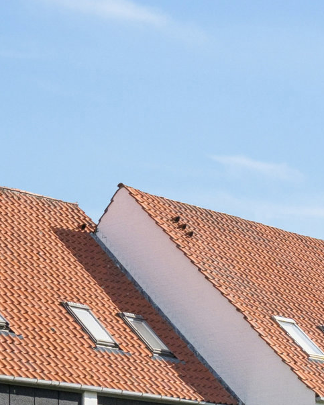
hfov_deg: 13.6
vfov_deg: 16.6
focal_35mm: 112
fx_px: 1341
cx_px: -9
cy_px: 445
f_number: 4
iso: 250
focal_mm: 16
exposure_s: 1/2000
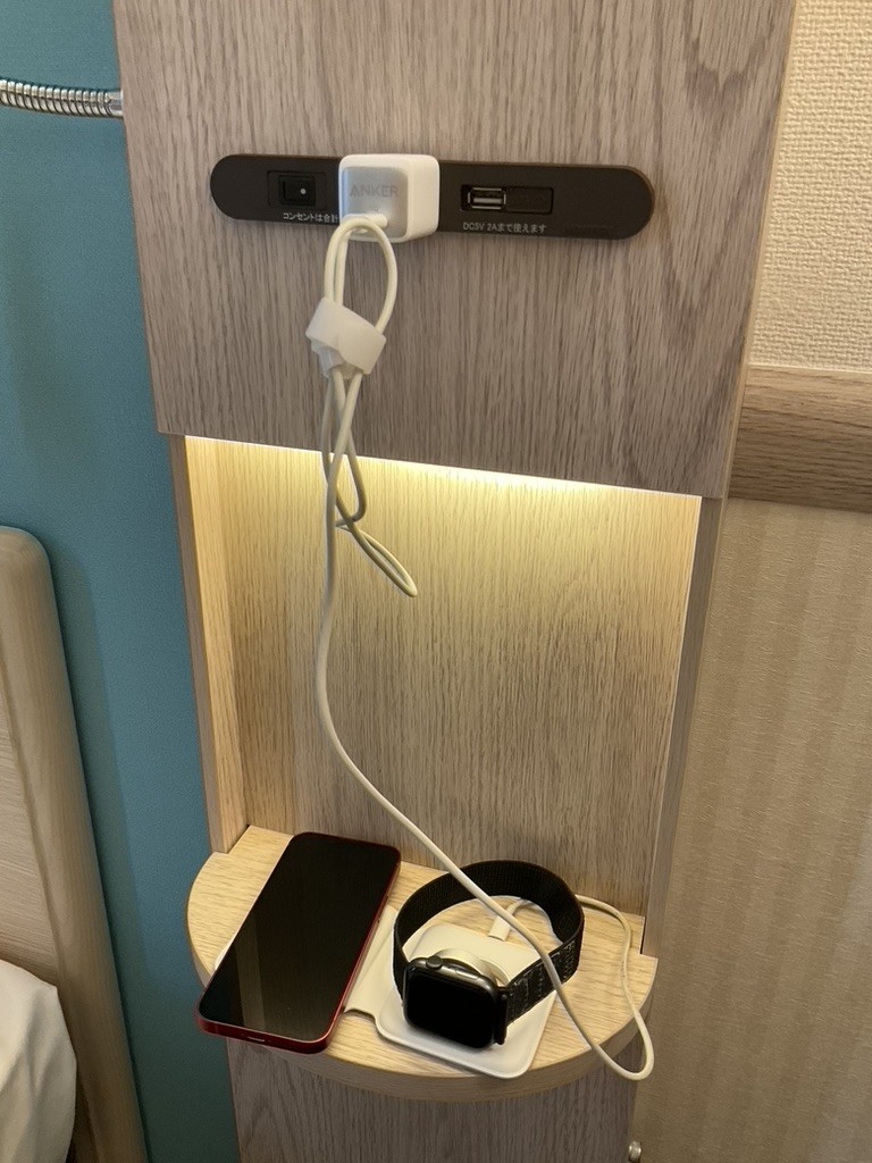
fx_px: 974
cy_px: 582
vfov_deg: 61.7
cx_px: 436
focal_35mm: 29
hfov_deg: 48.2
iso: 160
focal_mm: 3
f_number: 1.8
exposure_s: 1/50
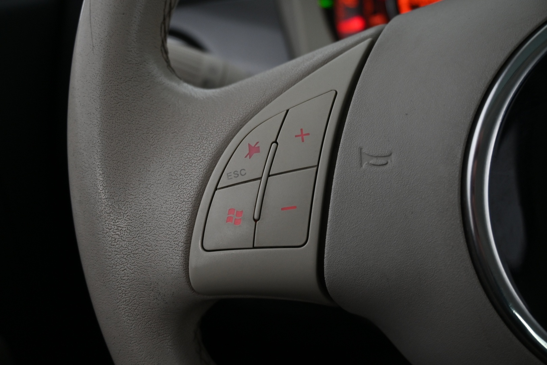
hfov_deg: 53.1
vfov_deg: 36.9
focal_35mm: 36
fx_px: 547
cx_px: 274
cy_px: 182
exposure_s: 1/40
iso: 800
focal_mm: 24
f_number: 4.2
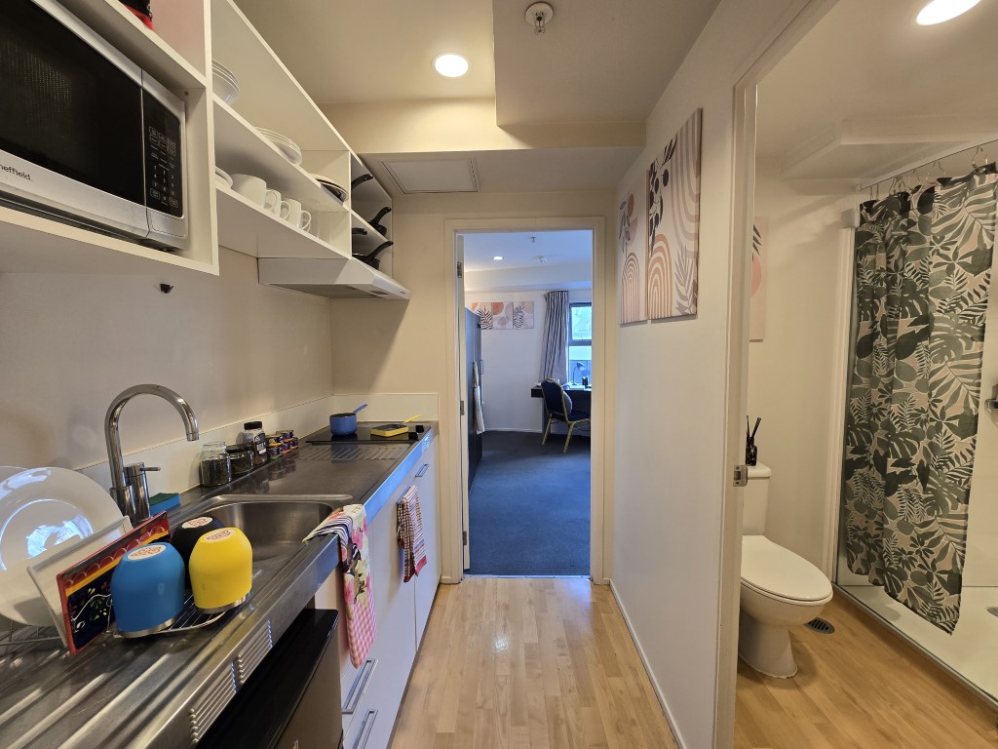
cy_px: 374
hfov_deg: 106.2
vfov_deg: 89.9
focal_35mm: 13
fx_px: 375
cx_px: 499
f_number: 2.2
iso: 50
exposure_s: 1/50
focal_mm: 2.2
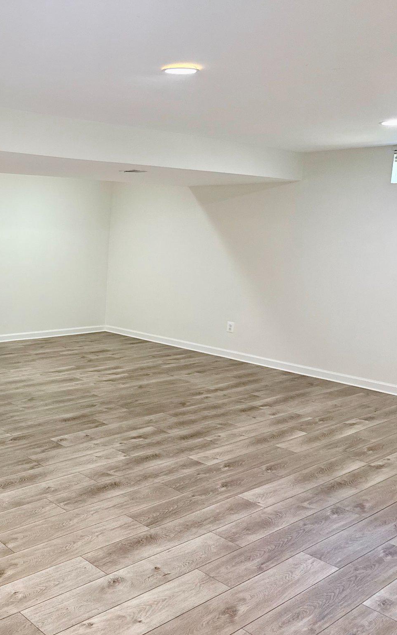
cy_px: 318
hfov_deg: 33.8
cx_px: -8
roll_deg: -1.3
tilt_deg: -7.1
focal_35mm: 34
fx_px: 588
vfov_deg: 56.7
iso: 250
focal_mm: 6.76
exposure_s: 1/60
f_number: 1.78
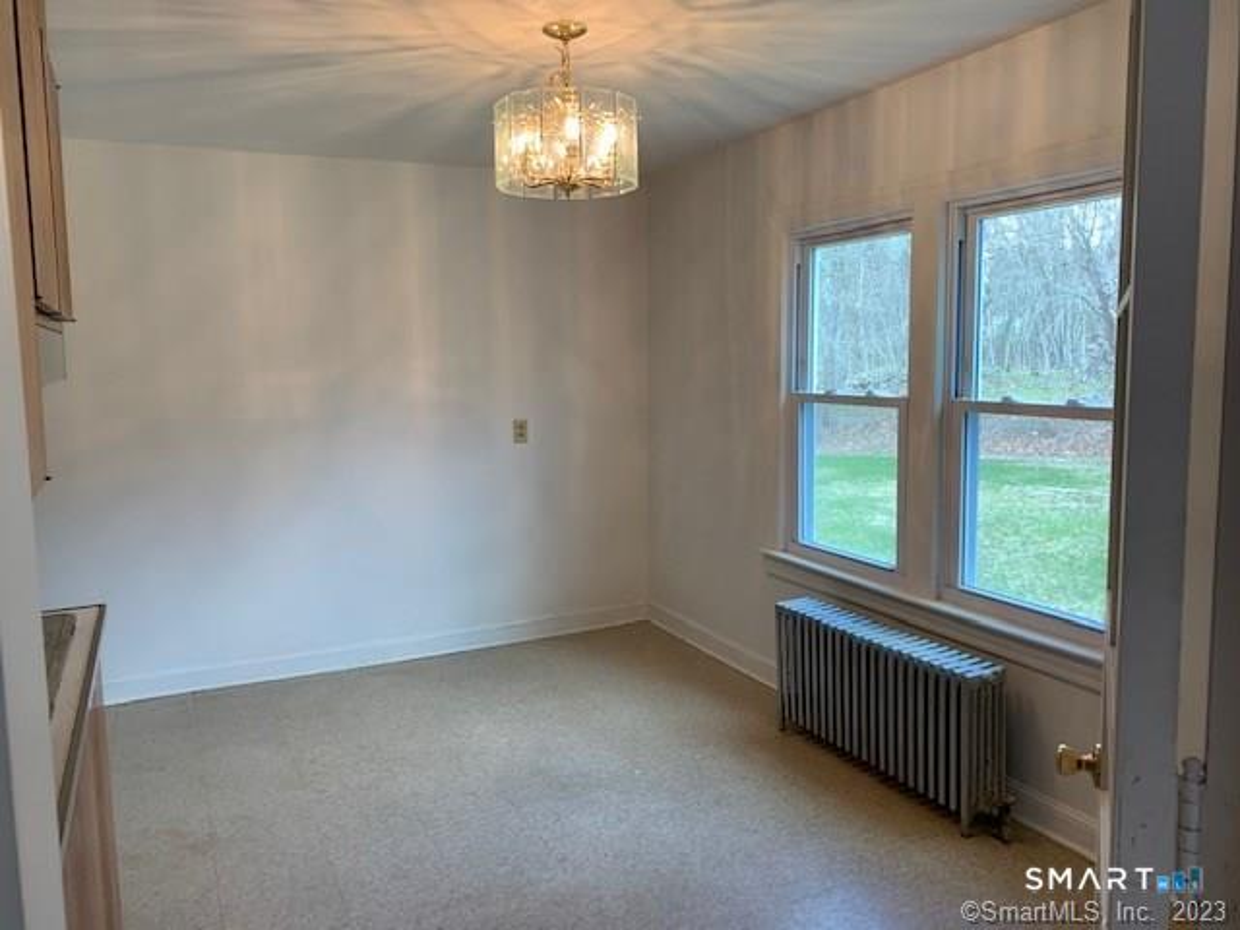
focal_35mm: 26
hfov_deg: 67.3
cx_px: 620
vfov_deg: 53.1
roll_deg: +1.1
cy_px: 465
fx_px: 931
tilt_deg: -3.0
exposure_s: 1/120
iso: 50
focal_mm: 4.25
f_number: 1.8
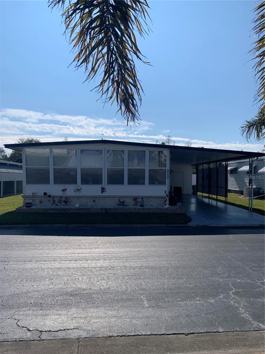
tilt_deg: +1.7
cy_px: 177
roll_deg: -0.7
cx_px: 132
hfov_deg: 53.1
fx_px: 265
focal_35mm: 26
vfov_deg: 67.3
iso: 25
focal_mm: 4.25
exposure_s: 1/5714
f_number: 1.8
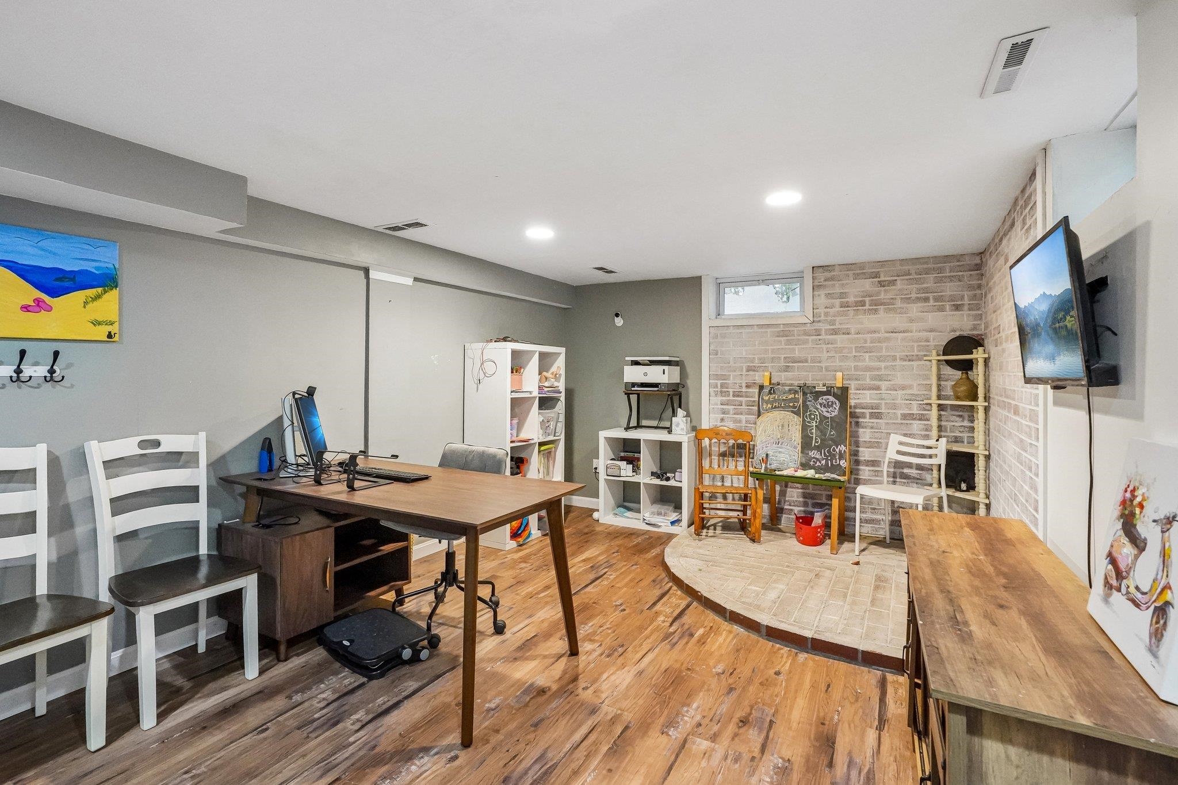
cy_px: 392
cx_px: 589
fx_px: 523
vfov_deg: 73.7
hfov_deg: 96.7
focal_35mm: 16
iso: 5000
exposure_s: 1/30
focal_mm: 16
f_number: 8
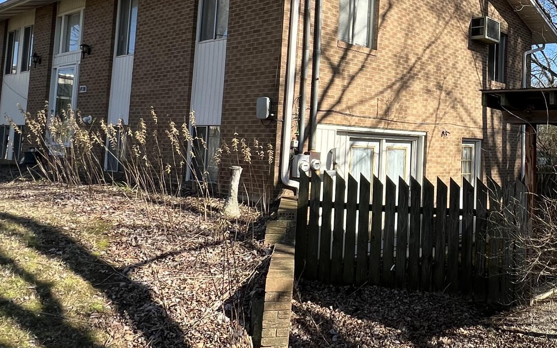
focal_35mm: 32
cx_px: 444
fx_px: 486
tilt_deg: +5.1
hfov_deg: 55.5
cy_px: 110
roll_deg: -2.2
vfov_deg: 38.9
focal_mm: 1.57
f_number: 1.8
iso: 32
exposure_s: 1/661
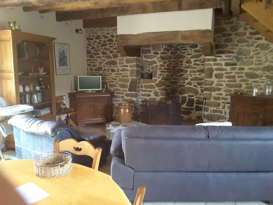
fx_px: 244
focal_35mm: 31
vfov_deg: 45.4
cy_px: 102
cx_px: 136
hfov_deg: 58.4
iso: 500
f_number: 1.9
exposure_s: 1/17
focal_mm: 2.9
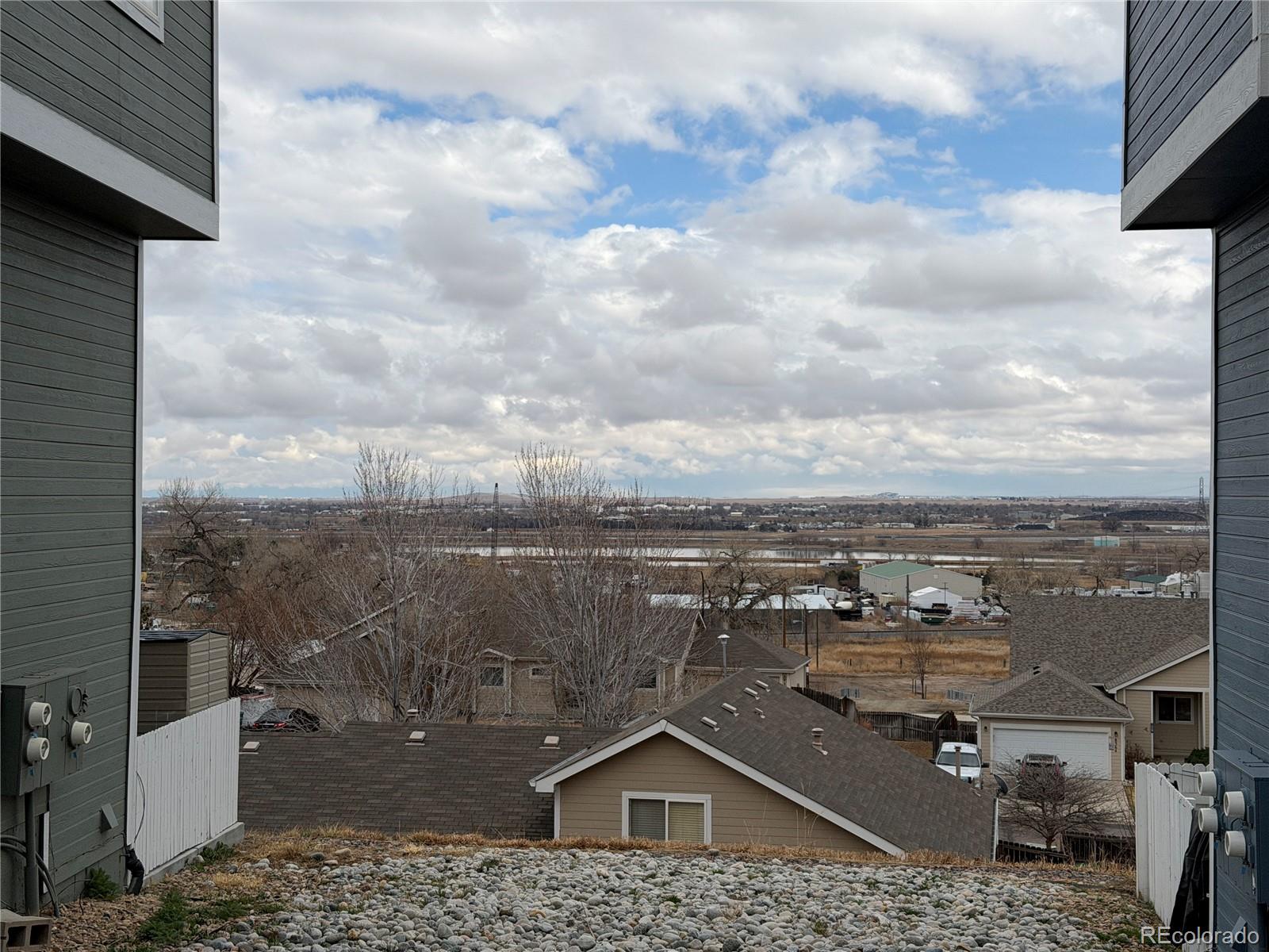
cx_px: 634
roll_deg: +0.6
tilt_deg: +0.9
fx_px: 1760
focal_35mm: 48
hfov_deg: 39.7
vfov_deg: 30.3
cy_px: 476
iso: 64
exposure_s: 1/7874
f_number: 1.78
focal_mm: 6.76
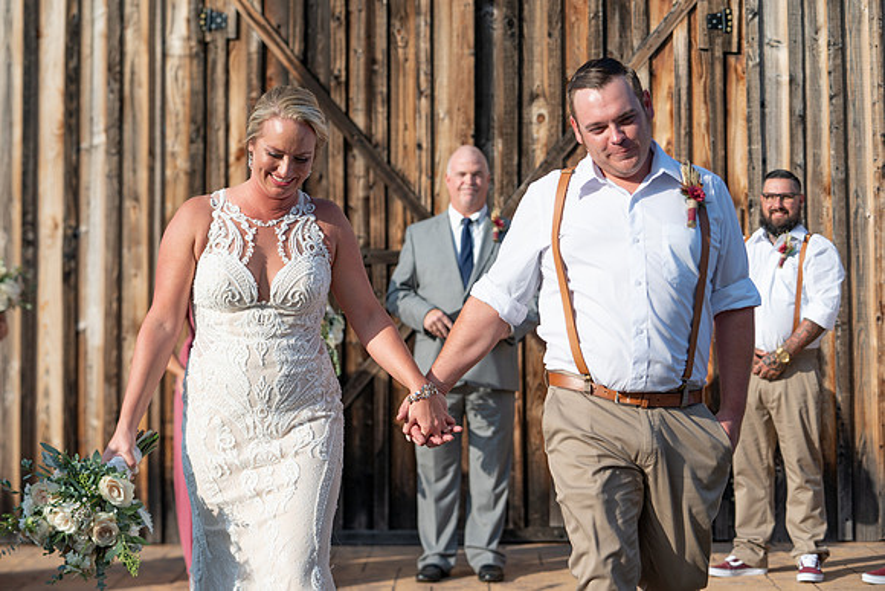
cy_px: 296
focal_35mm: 80
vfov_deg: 17.0
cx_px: 435
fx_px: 1977
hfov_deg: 25.2
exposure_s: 1/800
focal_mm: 78
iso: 100
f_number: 4
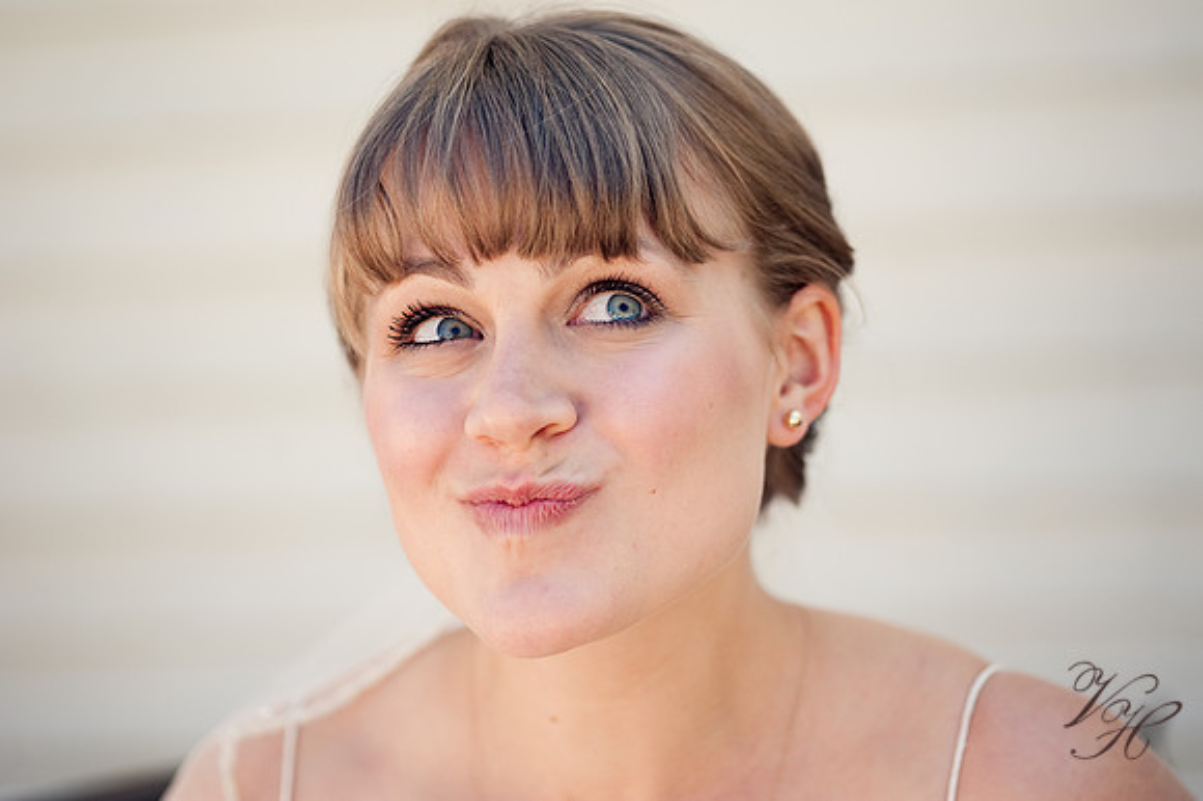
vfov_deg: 13.0
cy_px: 400
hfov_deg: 19.5
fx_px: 3507
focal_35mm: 105
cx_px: 602
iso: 200
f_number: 2.8
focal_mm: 105
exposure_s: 1/1000
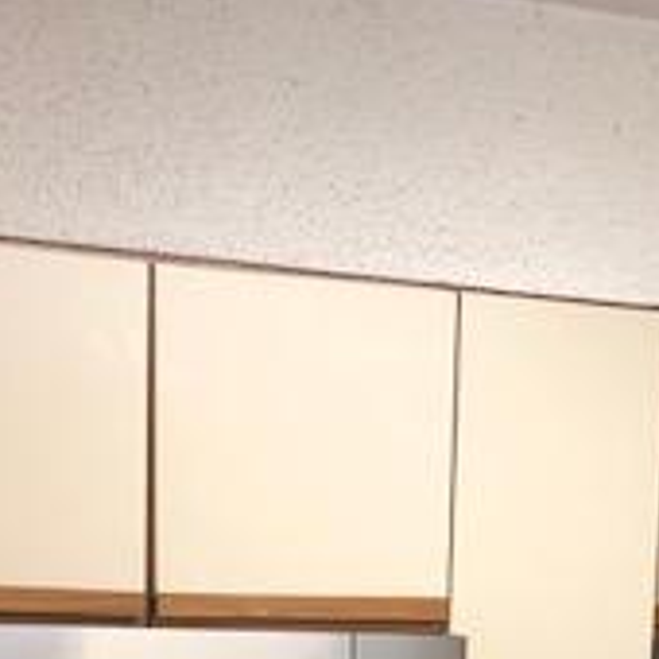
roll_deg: +1.1
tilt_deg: -13.2
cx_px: 205
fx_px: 2003
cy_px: 1229
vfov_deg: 15.6
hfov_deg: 18.6
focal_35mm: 93
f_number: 1.8
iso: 40
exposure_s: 1/15
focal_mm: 3.99
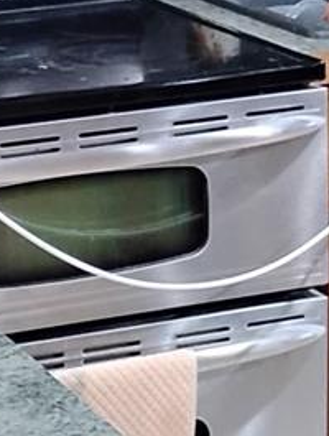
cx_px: -48
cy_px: 16
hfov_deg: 9.1
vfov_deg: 12.1
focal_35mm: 162
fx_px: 2045
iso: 1244
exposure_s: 1/30
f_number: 1.8
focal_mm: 4.26
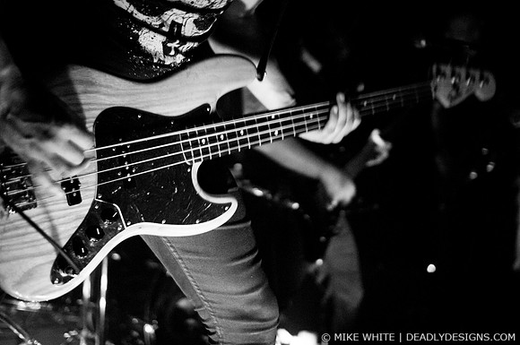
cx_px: 260
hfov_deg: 43.7
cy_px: 172
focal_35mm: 45
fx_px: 649
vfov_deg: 29.8
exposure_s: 1/40
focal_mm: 30
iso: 1000
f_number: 1.4
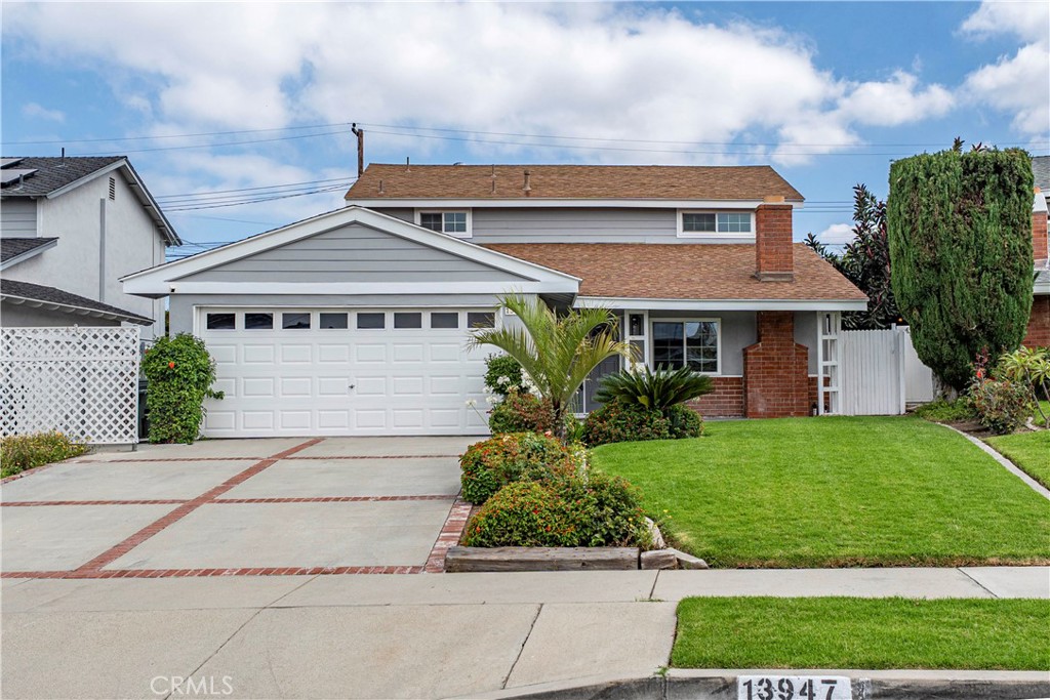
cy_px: 350
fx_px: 963
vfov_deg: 40.0
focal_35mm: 33
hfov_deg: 57.2
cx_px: 525
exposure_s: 1/1250
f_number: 5
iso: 125
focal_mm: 22
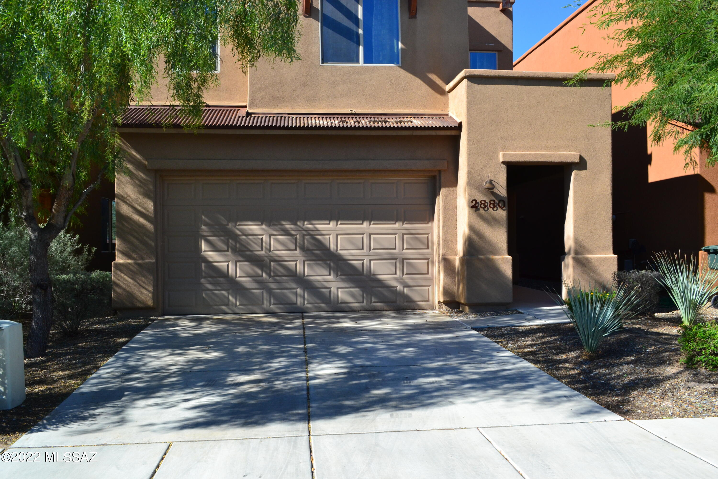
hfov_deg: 61.9
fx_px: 598
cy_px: 240
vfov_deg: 43.6
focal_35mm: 30
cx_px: 359
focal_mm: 20
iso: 400
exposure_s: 1/400
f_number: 11
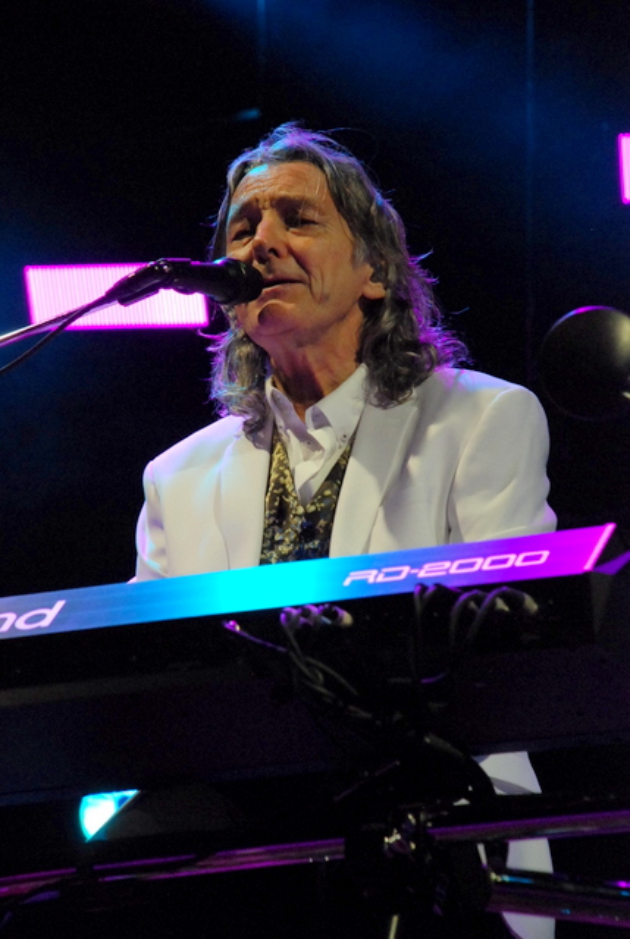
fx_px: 5295
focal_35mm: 202
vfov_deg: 10.1
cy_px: 470
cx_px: 315
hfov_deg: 6.8
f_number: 5.6
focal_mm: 135
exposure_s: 1/160
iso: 1600
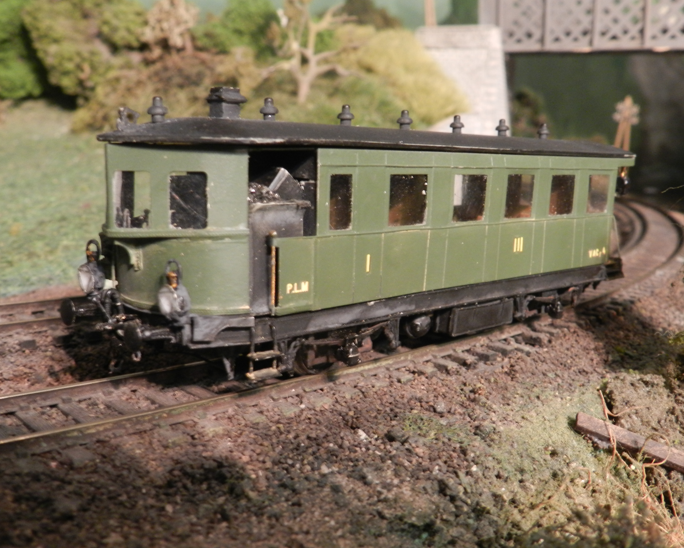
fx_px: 810
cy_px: 276
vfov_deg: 37.3
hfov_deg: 45.8
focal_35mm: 40
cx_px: 366
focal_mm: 6.7
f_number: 4
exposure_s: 1/5
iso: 400
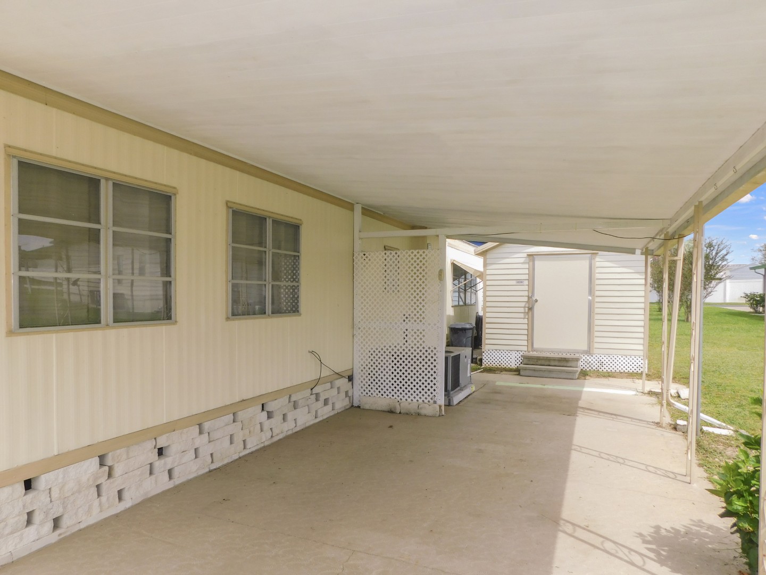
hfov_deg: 73.9
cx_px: 383
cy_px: 288
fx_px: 509
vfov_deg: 58.9
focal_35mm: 23
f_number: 3
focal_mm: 4
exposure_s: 1/1000
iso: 125
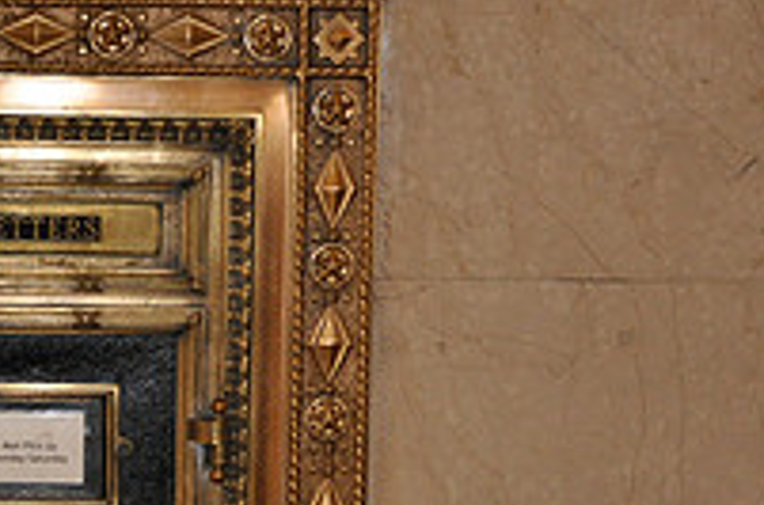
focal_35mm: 108
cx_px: 95
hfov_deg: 18.6
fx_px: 2296
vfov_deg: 12.5
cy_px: 385
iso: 800
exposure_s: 1/60
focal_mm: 25
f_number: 4
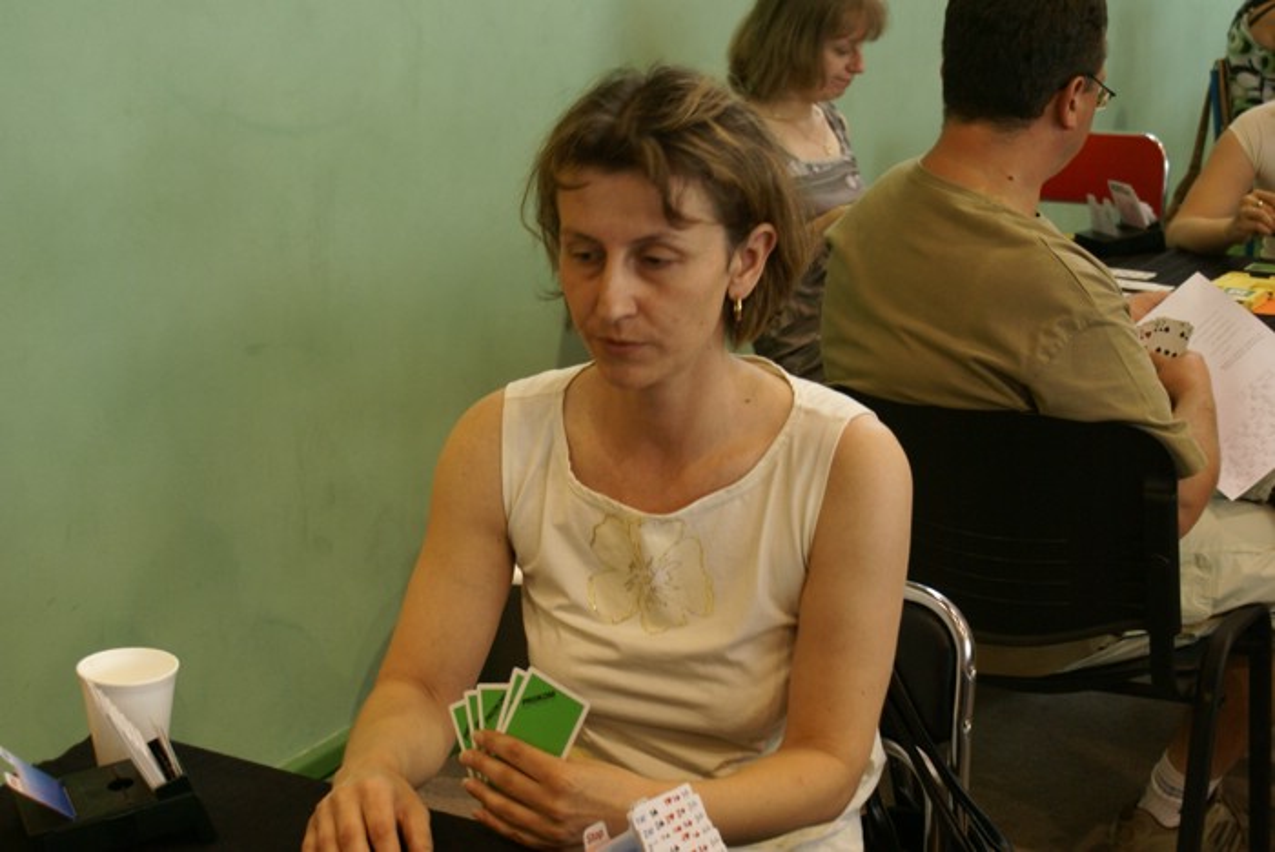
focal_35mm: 68
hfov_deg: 29.8
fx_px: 2393
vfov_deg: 20.2
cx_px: 638
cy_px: 426
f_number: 5.6
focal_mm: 45
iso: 400
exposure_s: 1/25
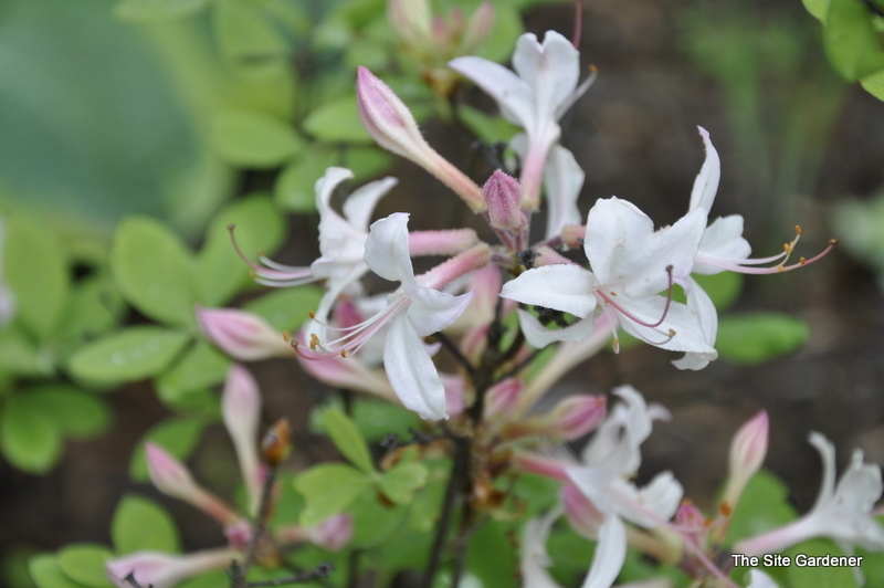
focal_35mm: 105
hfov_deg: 19.5
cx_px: 442
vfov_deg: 13.0
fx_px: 2576
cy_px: 294
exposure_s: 1/160
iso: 200
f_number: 6.3
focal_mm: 70
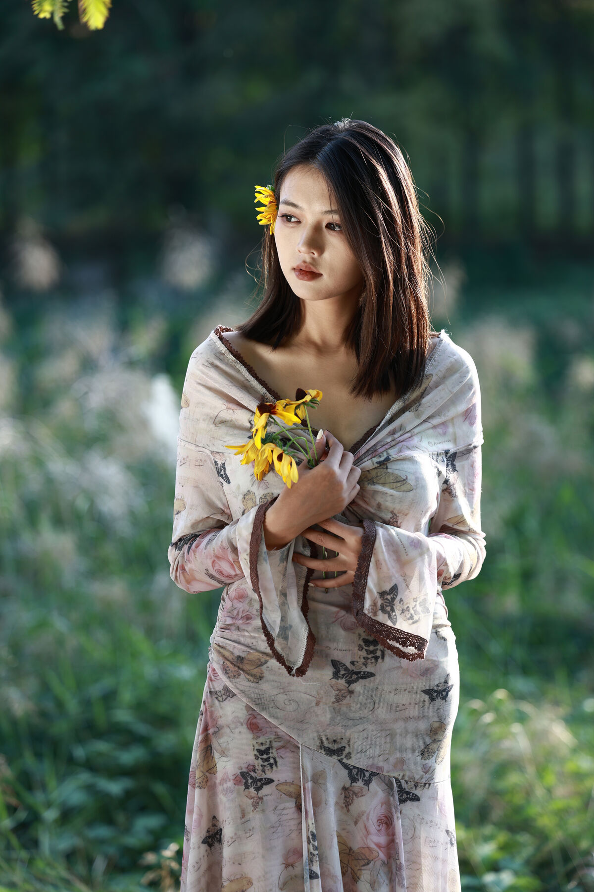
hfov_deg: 12.8
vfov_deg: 19.1
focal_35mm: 107
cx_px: 297
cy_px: 446
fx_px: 2648
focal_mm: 108
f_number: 2.8
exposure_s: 1/250
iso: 125
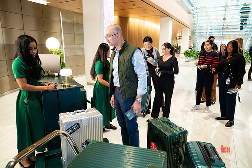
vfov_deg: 52.4
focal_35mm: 24
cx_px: 126
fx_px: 171
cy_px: 84
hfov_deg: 72.9
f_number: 3.2
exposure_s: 1/200
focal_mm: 24
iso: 1600
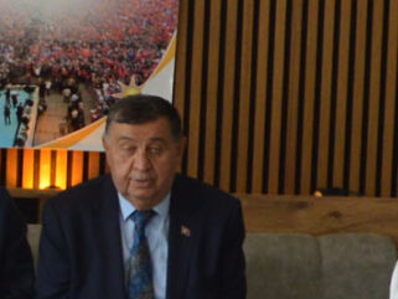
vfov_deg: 5.9
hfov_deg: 7.7
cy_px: 334
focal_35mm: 253
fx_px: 2910
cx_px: -238
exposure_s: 1/100
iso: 400
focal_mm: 22
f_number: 5
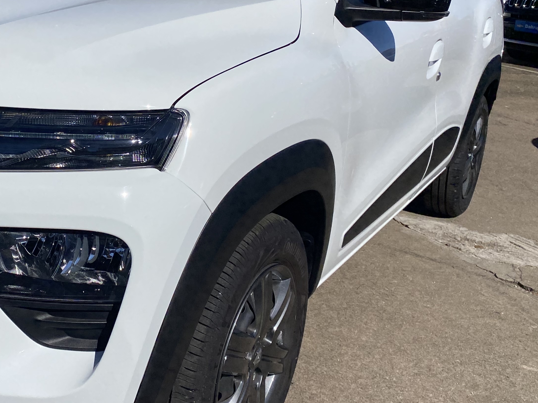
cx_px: 80
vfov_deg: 29.9
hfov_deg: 37.7
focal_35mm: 48
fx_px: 746
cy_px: 117
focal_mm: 4.25
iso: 32
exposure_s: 1/8197
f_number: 1.8
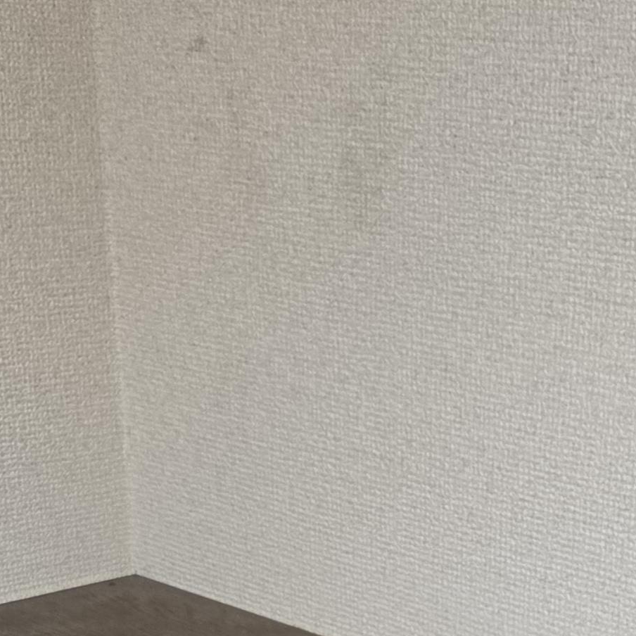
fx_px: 1871
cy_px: 1001
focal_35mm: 90
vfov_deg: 17.1
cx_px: 490
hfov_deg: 19.1
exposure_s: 1/25
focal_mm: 5.4
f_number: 1.8
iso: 125
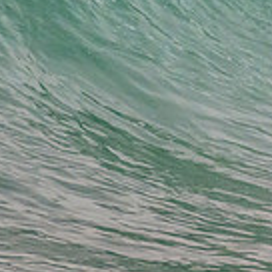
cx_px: 452
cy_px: -69
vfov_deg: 0.6
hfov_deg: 0.6
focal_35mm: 2909
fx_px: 25861
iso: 4500
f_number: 11
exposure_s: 1/1250
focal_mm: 800
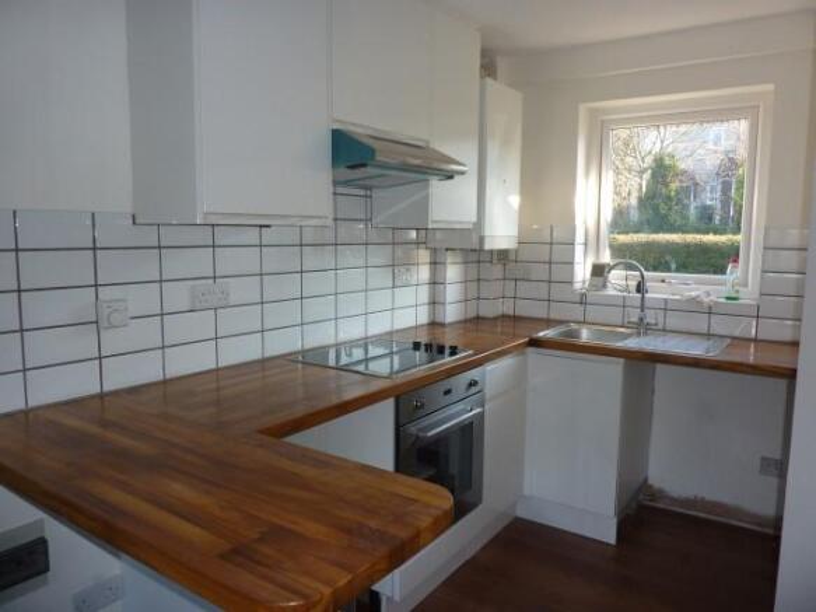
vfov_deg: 54.9
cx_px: 408
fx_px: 589
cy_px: 306
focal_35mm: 25
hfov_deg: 69.4
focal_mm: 4.1
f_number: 3.3
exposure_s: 1/30
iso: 100
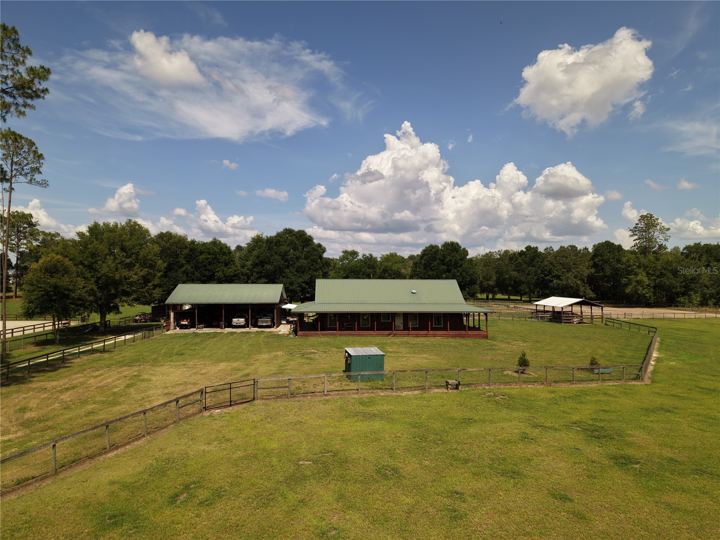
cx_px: 360
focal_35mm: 24
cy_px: 270
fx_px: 499
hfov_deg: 71.6
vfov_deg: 56.8
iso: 150
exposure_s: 1/50
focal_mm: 8.67
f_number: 1.8
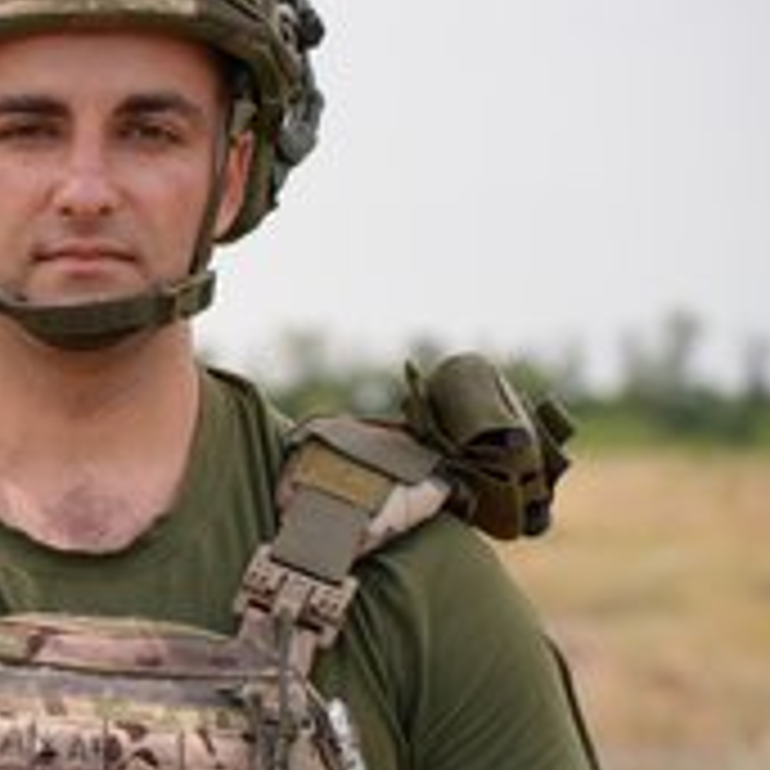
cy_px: 371
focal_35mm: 149
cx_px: -117
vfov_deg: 11.7
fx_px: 3750
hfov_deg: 11.5
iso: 80
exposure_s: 1/640
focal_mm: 75
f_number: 4.5
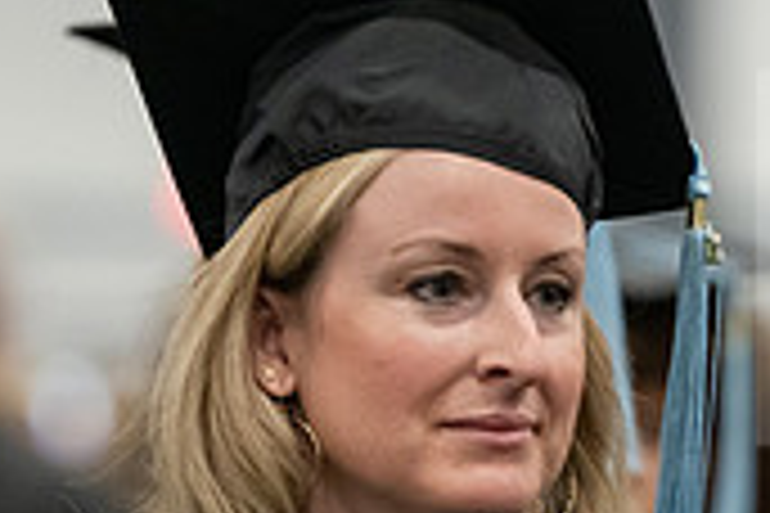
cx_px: 621
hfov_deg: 3.4
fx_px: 13046
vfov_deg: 2.3
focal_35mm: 610
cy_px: 614
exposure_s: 1/200
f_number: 3.5
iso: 3200
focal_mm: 180
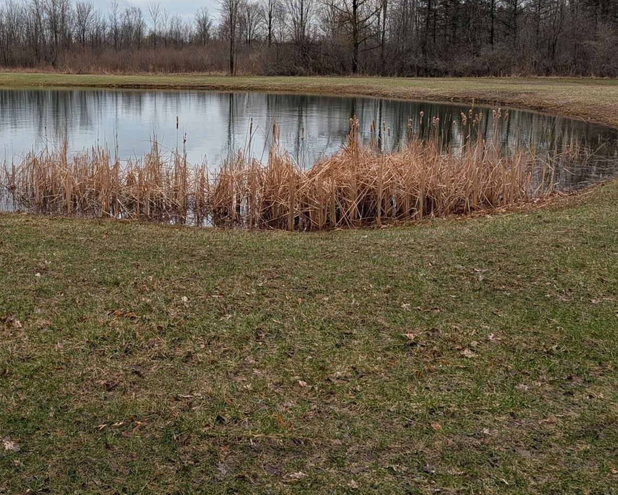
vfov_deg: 36.0
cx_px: 147
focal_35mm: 41
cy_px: 156
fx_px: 750
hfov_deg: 43.2
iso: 21
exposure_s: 1/1052
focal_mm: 6.9
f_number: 1.68
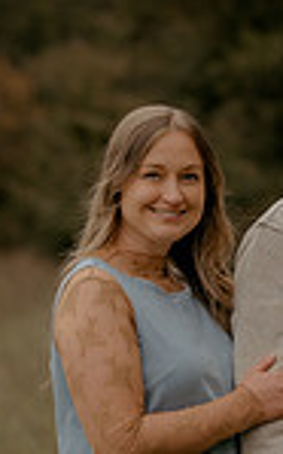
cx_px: 426
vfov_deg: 6.2
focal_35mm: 336
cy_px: 360
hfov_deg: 3.9
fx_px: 4150
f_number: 2.8
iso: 125
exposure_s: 1/640
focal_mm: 85
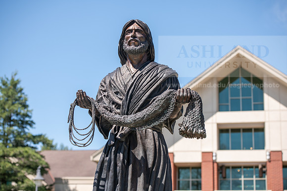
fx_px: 558
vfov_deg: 19.5
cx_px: 144
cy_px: 96
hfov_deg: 28.8
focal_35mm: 70
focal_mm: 70
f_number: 3.5
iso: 125
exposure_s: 1/800
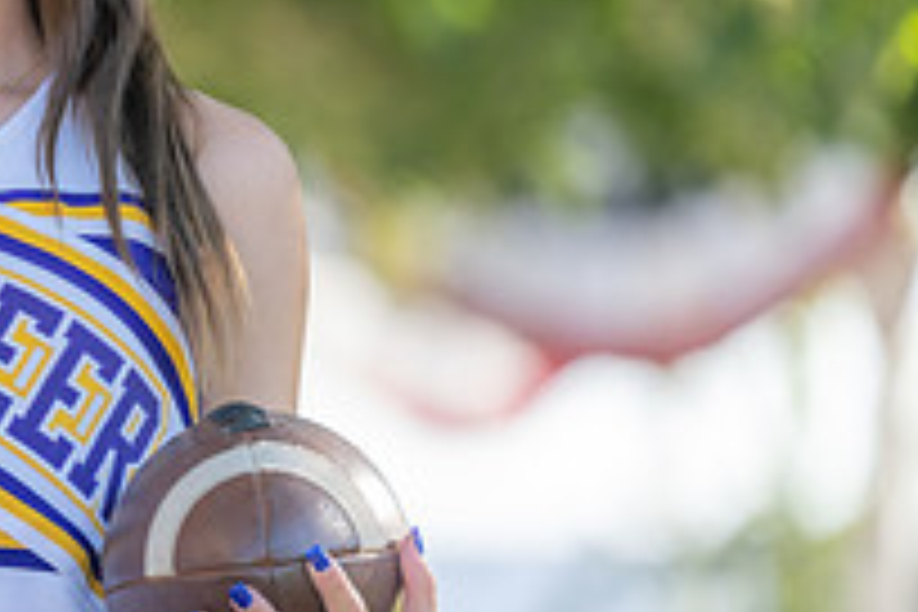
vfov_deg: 2.5
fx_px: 13896
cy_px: 223
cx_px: -135
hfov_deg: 3.8
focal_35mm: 545
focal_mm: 181
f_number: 2.8
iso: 100
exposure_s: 1/320
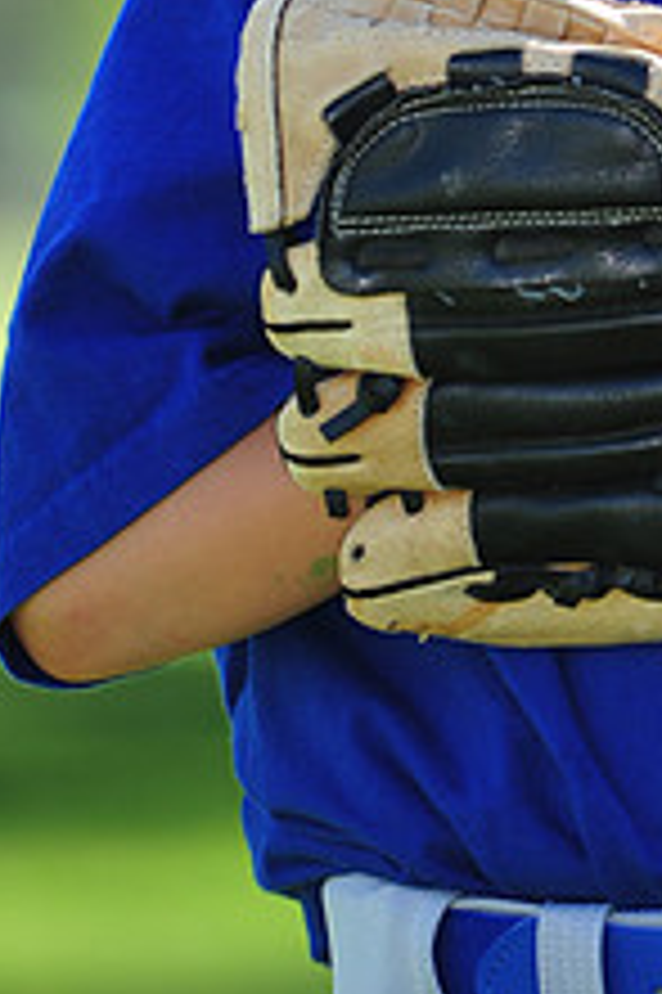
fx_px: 14475
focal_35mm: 524
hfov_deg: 2.6
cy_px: -184
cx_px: 779
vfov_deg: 3.9
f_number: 4.5
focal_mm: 200
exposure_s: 1/400
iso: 200
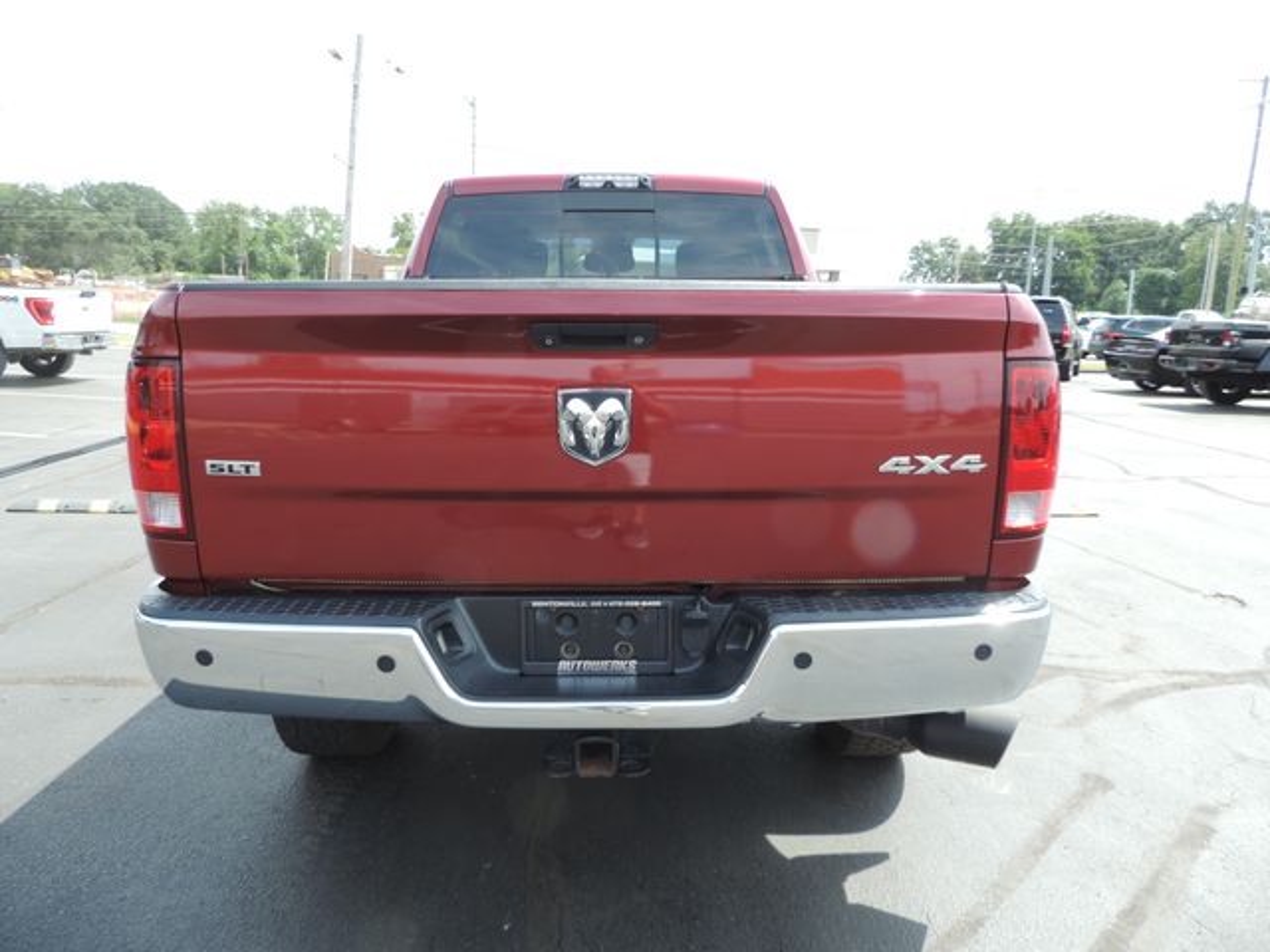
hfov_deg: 71.6
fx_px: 881
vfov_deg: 56.8
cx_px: 635
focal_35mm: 24
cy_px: 476
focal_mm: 4.3
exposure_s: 1/320
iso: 80
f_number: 3
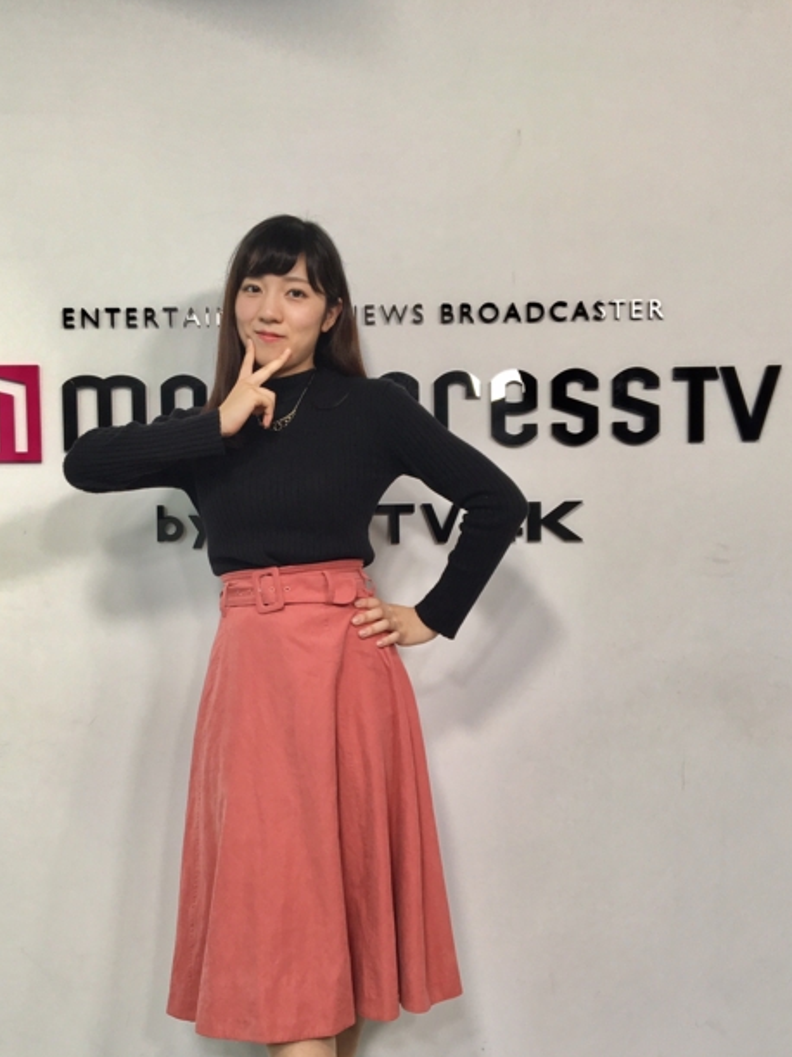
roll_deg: +1.4
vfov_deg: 48.4
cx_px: 332
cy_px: 678
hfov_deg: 37.6
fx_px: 1160
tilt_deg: -0.9
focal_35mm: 38
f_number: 2.2
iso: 40
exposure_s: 1/120
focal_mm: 4.15
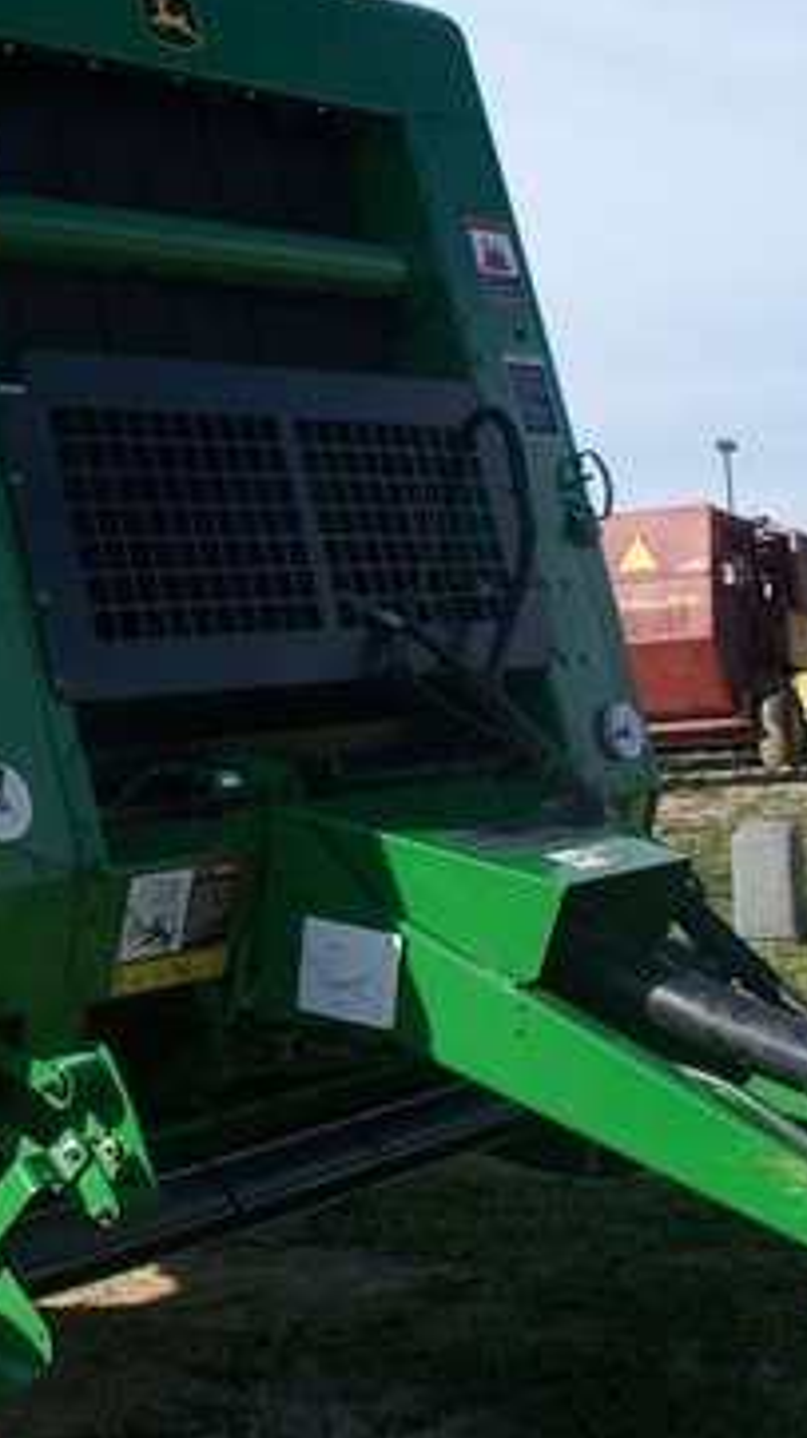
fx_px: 2250
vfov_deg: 35.5
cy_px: 663
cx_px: -95
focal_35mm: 59
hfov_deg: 19.4
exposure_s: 1/320
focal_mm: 7.54
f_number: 5
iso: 64
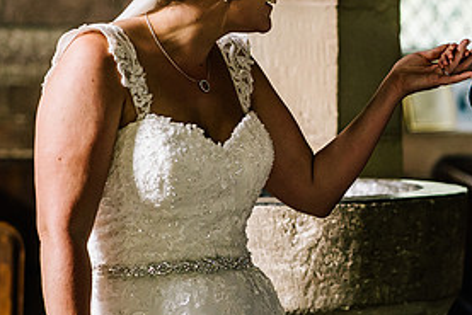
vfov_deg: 7.7
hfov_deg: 11.5
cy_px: 28
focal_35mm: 178
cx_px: 383
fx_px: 2335
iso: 2000
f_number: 2.8
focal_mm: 85
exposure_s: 1/200
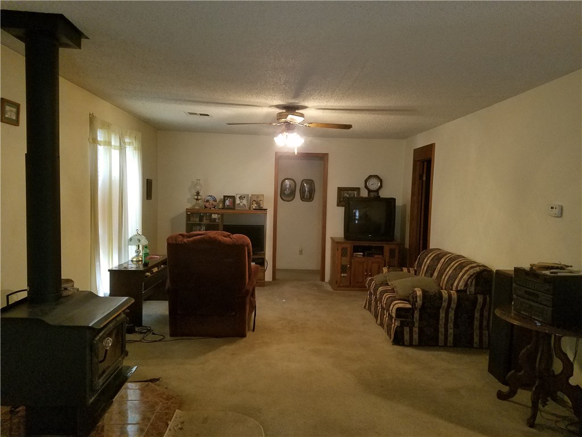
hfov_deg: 67.3
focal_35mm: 26
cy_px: 218
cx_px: 291
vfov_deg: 53.1
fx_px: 437
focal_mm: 4.2
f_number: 1.7
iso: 250
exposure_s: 1/10
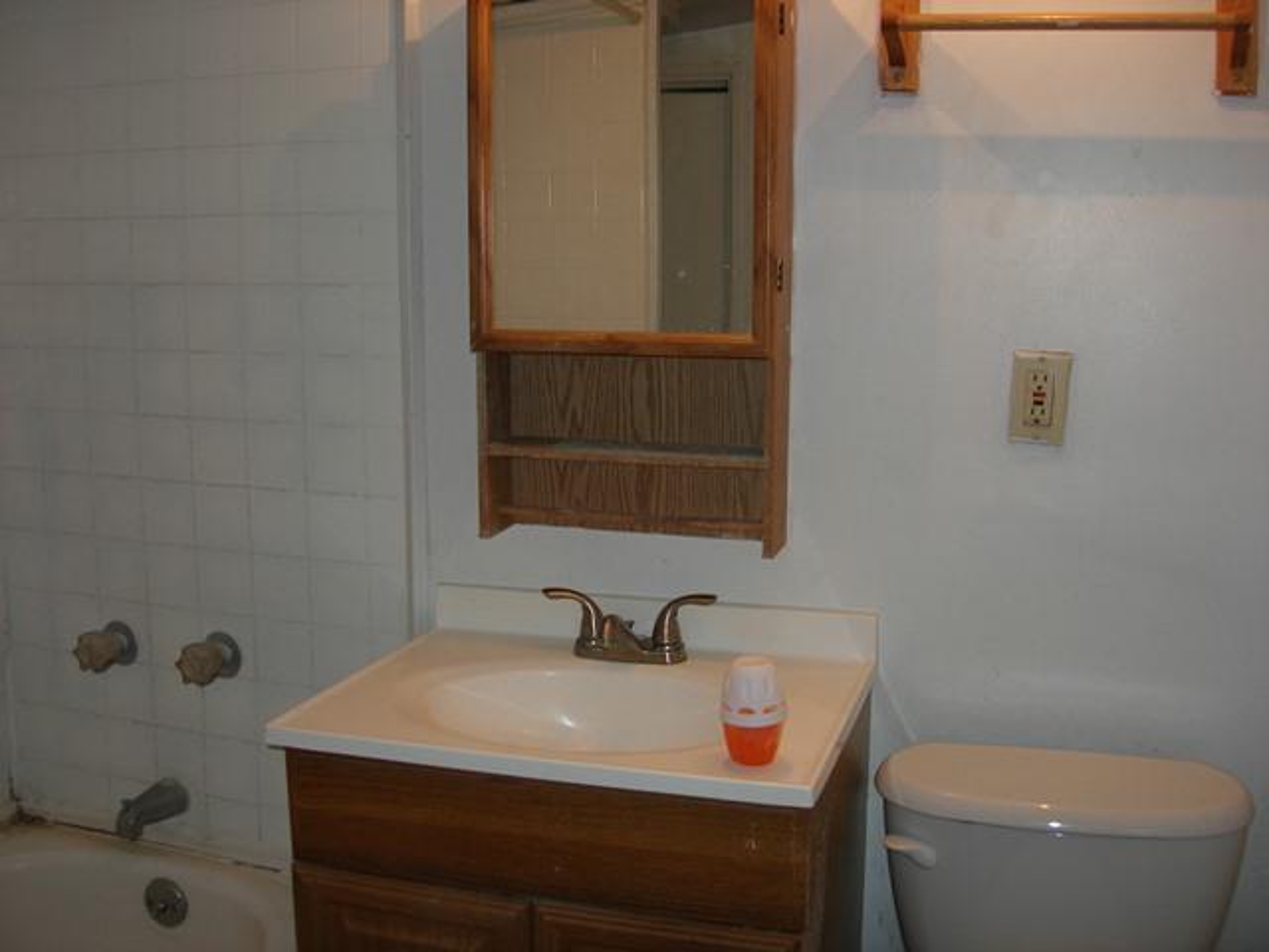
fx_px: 1393
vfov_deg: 37.7
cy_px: 476
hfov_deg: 49.0
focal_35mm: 38
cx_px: 634
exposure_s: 1/60.1
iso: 64
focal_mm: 7.8
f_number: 2.8
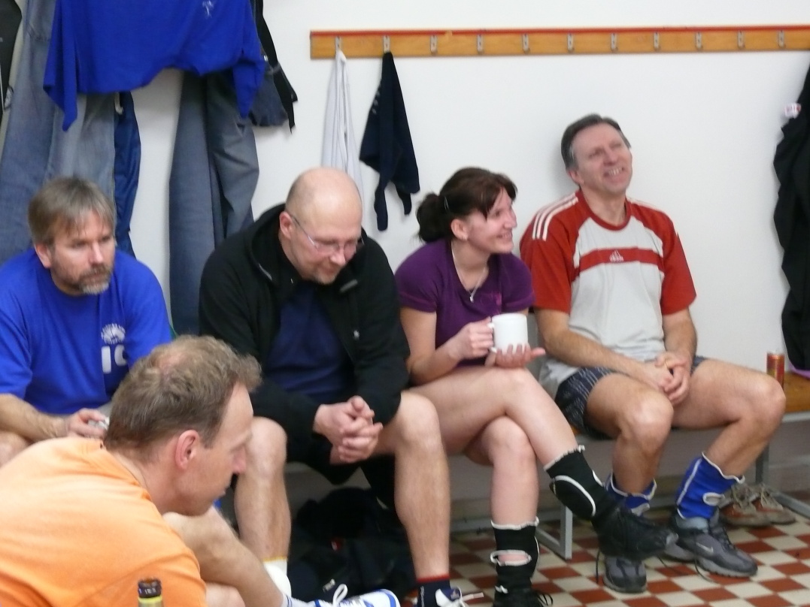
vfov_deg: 19.4
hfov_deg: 25.7
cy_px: 304
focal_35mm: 76
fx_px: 1779
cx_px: 405
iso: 400
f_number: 3.2
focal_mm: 14.5
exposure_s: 1/30
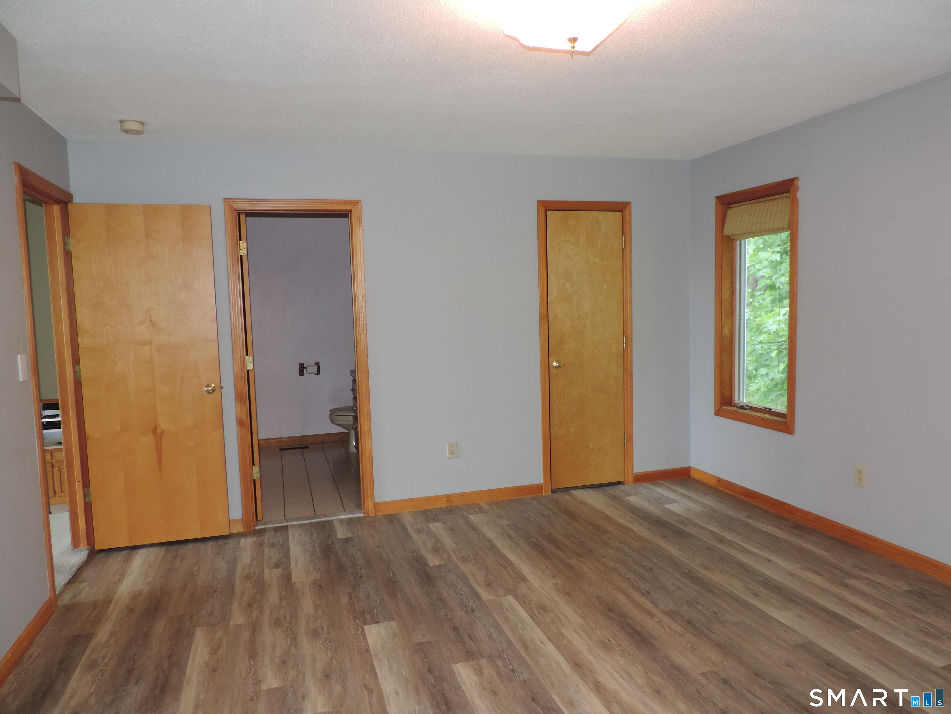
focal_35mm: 24
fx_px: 659
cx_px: 476
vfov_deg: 56.8
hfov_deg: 71.6
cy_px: 357
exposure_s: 1/30
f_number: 3
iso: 200
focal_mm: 4.3
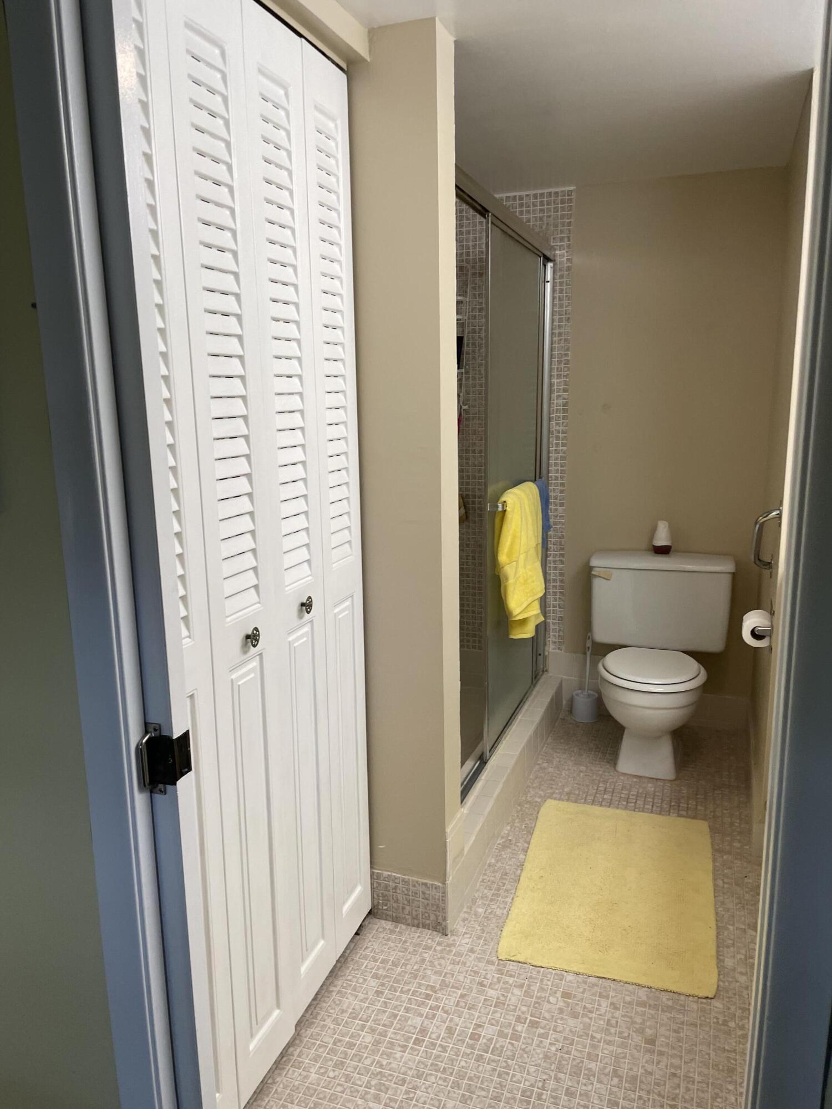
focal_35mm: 26
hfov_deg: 53.1
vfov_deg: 67.3
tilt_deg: -11.9
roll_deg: +1.2
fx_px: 833
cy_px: 554
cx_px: 416
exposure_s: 1/120
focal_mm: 4.2
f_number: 1.6
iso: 100
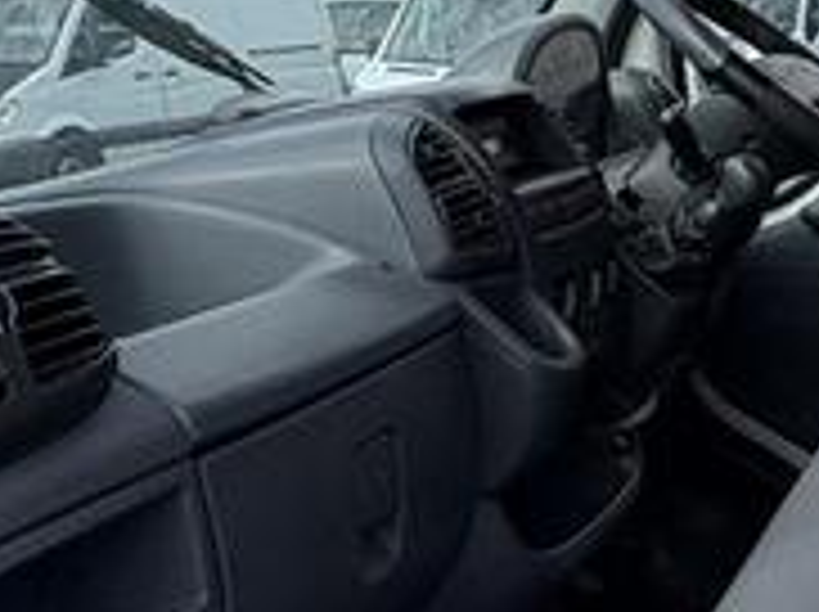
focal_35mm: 69
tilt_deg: -7.5
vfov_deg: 21.3
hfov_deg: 24.2
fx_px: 1630
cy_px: 333
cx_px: 1107
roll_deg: -5.8
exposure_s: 1/1034
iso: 40
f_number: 2.2
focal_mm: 2.22
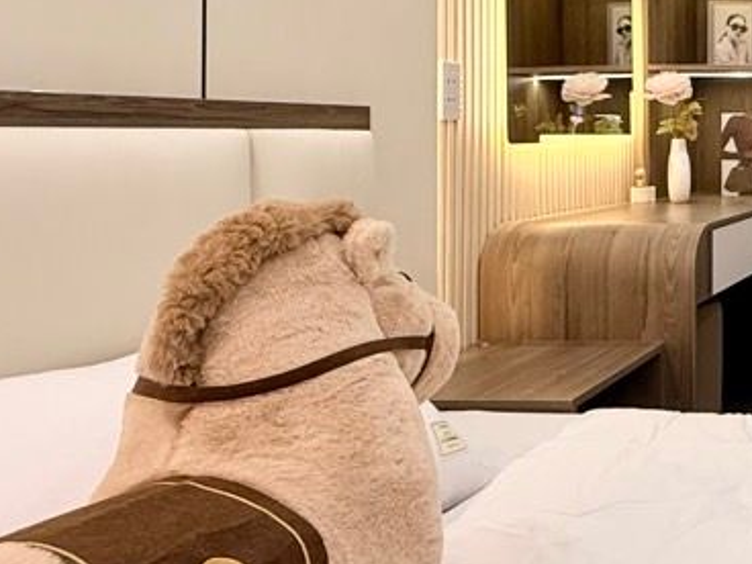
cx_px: 730
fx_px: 847
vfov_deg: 35.3
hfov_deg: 42.3
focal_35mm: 39
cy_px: 90
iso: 160
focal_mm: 2.22
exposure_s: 1/100
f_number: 2.2
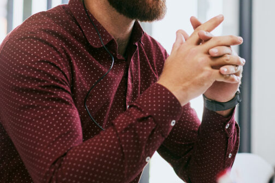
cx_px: 210
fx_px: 779
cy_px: 53
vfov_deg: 13.4
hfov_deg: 19.8
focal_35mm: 102
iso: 400
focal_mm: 50
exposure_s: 1/250
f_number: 2.2
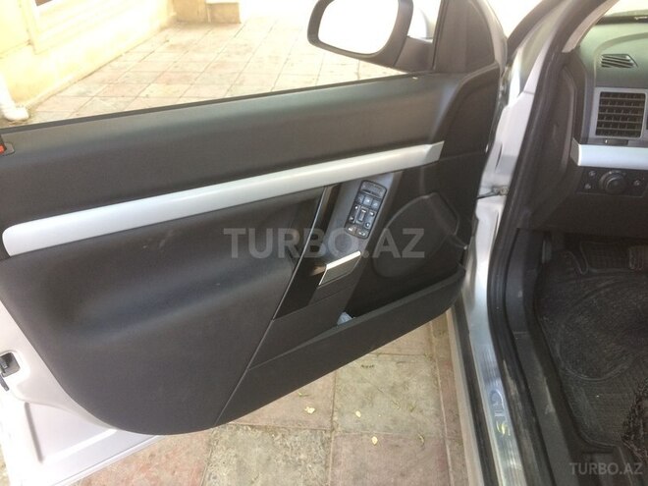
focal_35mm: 29
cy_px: 243
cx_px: 324
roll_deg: +2.5
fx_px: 543
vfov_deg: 48.2
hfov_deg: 61.7
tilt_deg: -33.3
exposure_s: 1/33
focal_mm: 4.15
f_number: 2.2
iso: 64
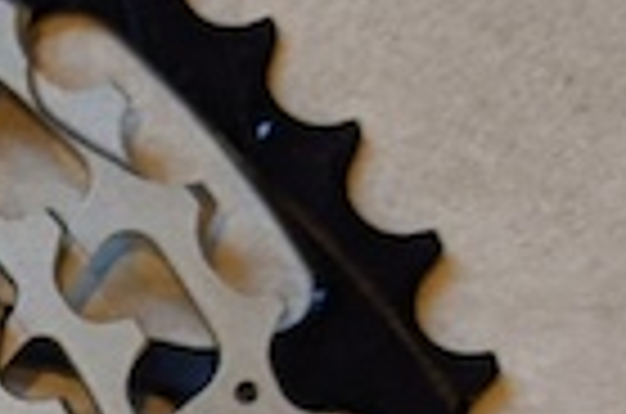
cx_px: -608
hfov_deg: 11.5
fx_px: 2811
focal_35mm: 162
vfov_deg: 8.1
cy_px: 742
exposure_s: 1/59.9
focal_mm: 4.44
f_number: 1.8
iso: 76
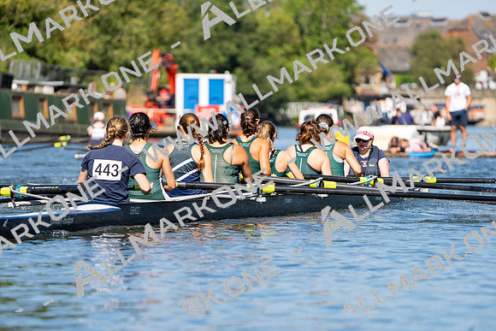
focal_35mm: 335
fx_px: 4616
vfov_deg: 4.1
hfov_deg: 6.2
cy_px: 166
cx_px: 248
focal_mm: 335
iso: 400
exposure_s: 1/2000
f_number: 6.3
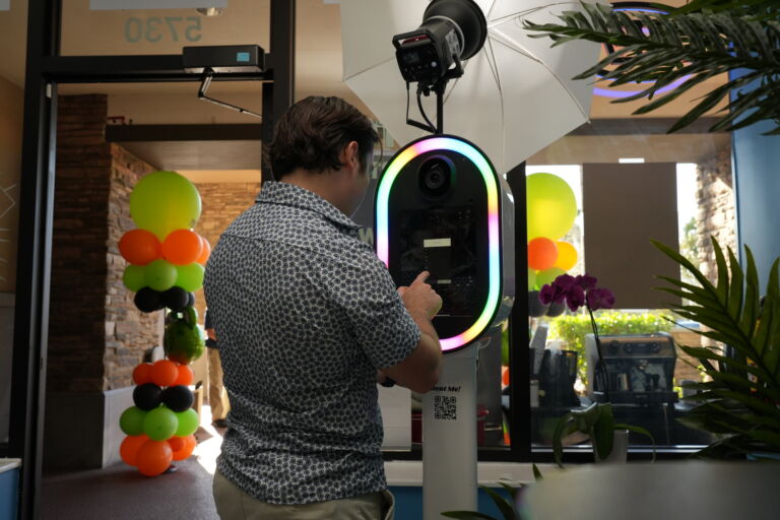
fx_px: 693
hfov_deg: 58.7
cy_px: 260
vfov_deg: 41.1
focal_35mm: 32
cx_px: 390
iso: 1000
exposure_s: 1/288
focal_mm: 32
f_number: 7.1
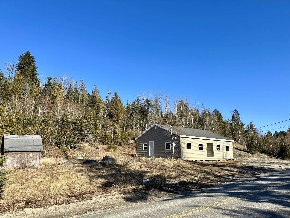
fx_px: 201
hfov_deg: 71.6
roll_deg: -0.3
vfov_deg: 56.8
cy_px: 109
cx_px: 145
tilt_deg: +11.5
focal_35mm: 24
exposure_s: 1/3472
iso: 80
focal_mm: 6.86
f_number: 1.78
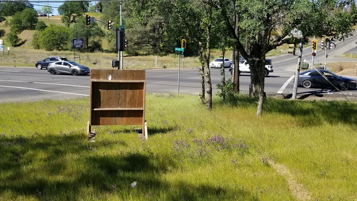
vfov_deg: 32.7
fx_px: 341
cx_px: 171
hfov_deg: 55.3
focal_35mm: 36
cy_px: 82
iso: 50
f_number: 1.7
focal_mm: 4.25
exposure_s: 1/1716
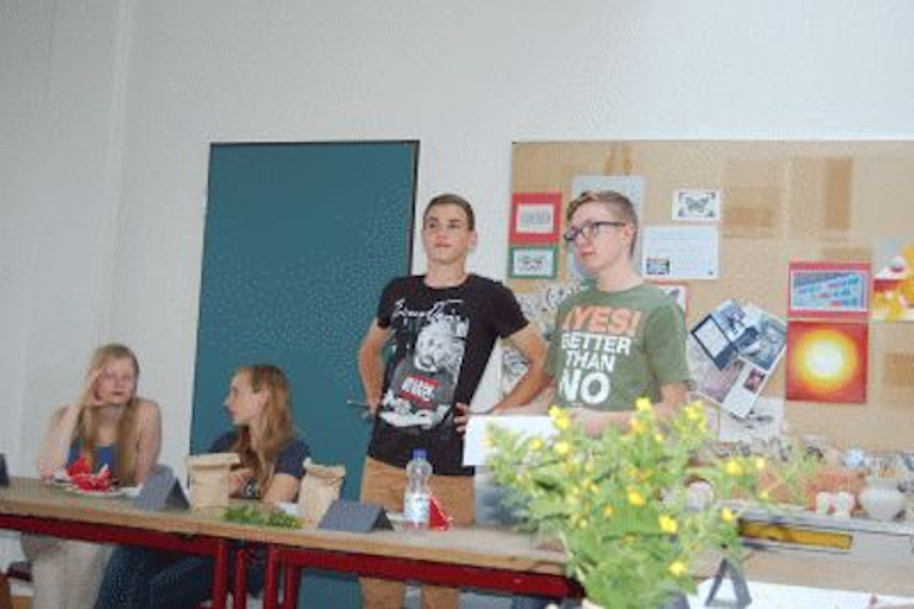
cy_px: 304
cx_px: 457
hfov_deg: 38.9
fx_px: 1295
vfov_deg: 26.5
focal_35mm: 51
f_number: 4.5
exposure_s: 1/60
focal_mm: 34
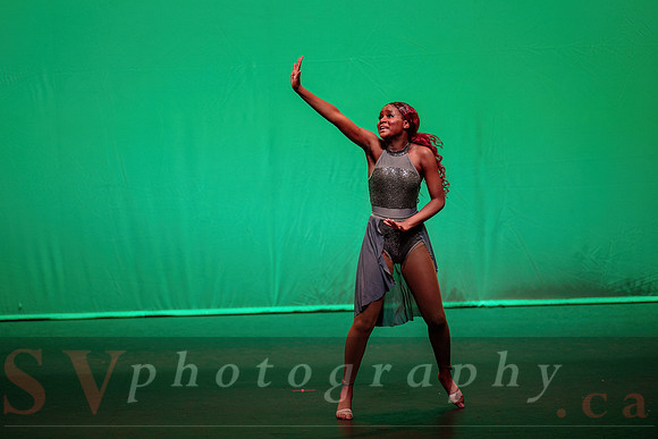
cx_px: 329
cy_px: 220
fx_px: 3199
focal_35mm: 175
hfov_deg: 11.7
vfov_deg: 7.9
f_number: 2.8
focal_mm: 175
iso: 1250
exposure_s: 1/400
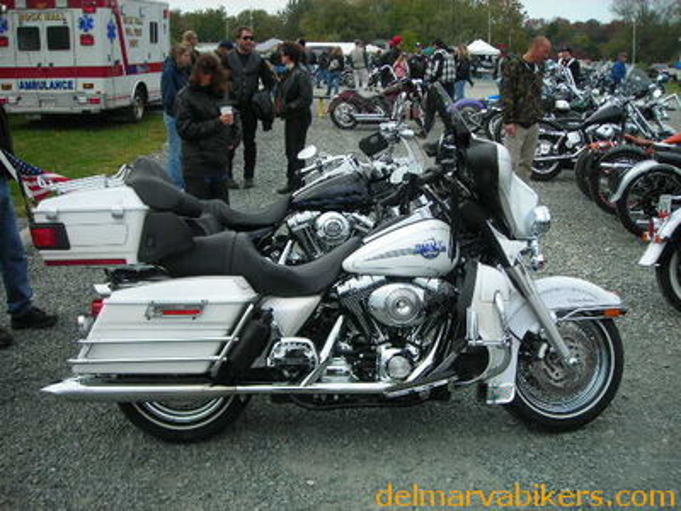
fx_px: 748
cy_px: 256
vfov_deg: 37.7
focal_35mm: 38
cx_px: 340
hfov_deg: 49.0
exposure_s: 1/306
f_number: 3.2
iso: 50
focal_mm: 6.3
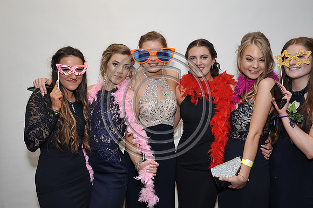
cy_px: 104
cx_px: 156
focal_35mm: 42
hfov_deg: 46.4
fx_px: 365
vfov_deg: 31.9
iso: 800
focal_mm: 42
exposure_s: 1/60
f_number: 6.3
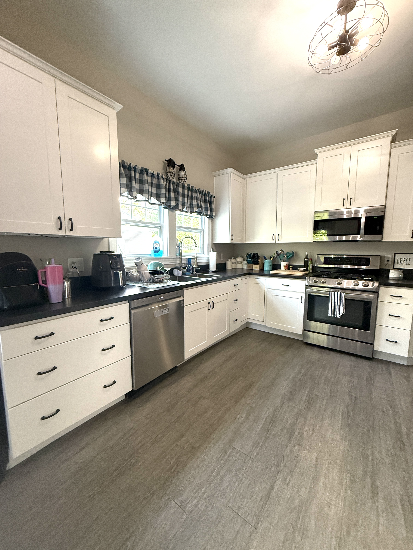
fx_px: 223
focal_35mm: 14
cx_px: 206
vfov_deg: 102.1
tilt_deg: -4.2
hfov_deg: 85.7
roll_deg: -0.4
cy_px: 275
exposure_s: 1/120
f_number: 2.2
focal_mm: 2.22
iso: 400
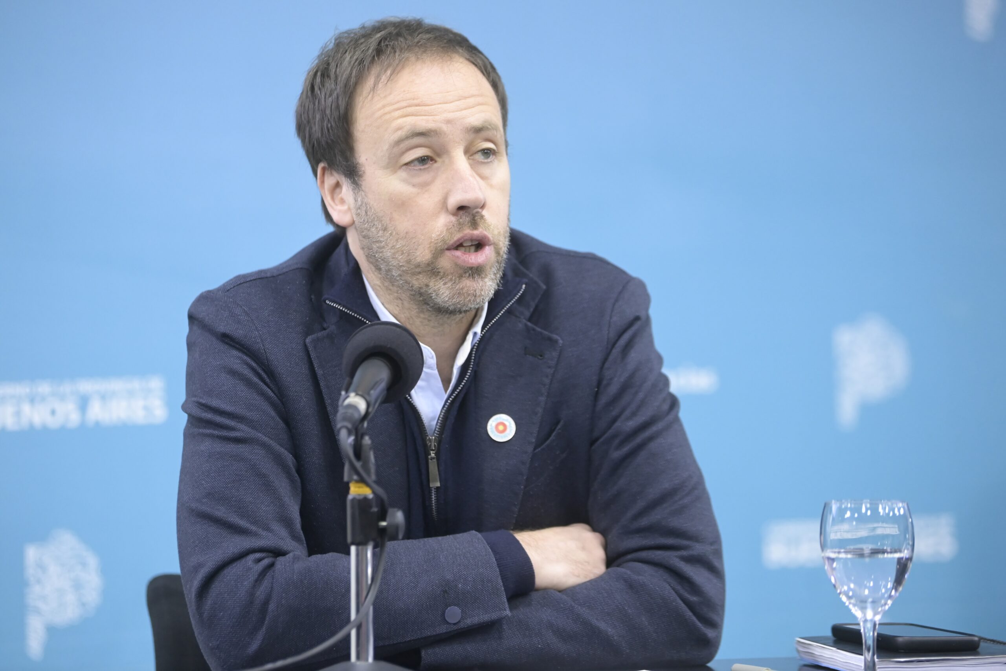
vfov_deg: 10.2
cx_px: 503
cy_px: 336
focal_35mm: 135
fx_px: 3773
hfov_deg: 15.2
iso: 5000
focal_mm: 135
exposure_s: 1/323
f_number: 2.8
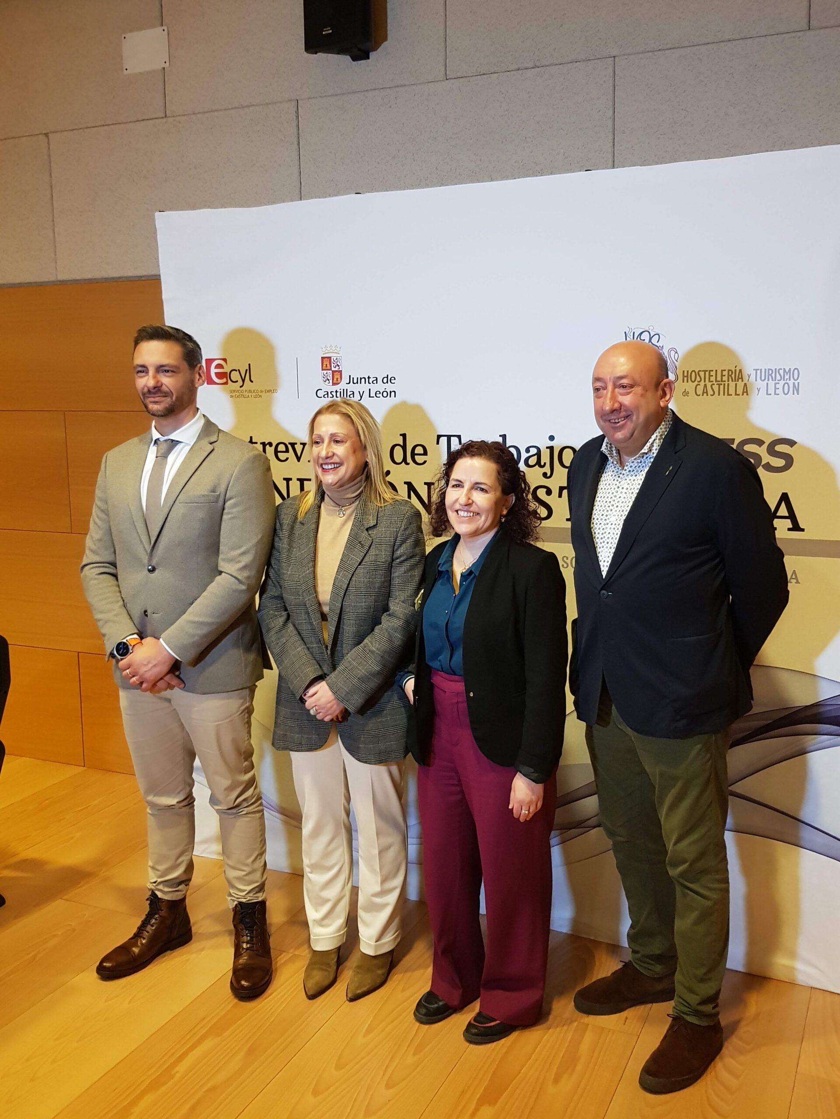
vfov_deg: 67.3
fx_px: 841
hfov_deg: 53.1
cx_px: 420
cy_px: 560
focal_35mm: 26
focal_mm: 4.2
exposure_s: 1/33
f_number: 1.7
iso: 250
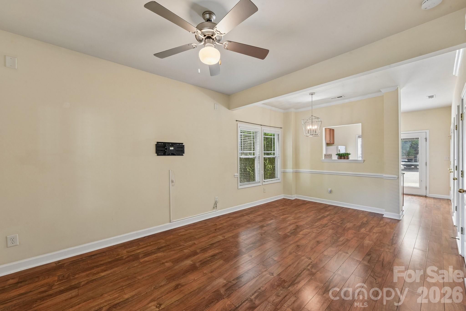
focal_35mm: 14
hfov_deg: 104.3
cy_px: 156
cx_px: 233
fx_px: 181
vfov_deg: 81.2
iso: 200
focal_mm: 14
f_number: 11
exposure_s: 1/5
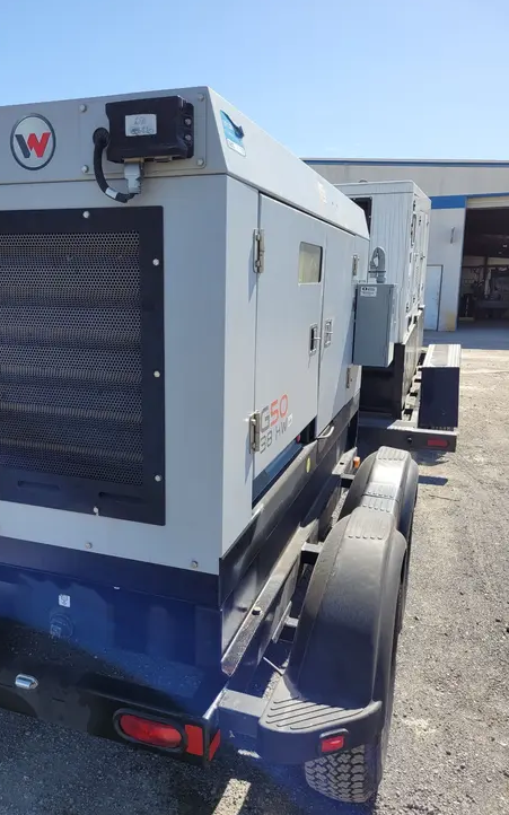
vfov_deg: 66.5
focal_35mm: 28
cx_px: 210
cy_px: 407
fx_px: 622
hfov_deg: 44.3
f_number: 1.8
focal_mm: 5.4
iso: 40
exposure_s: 1/1597
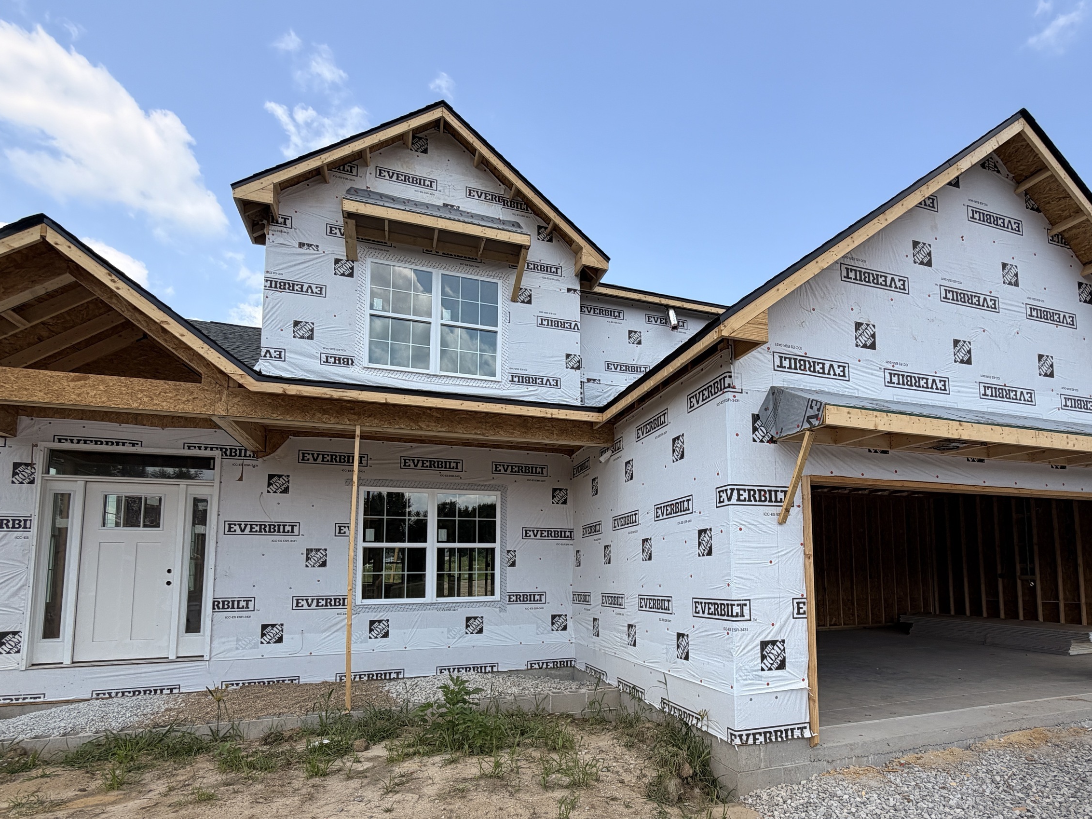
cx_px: 614
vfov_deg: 67.5
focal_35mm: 19
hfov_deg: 84.3
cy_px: 518
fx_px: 599
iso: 25
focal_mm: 2.22
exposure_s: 1/770
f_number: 2.2
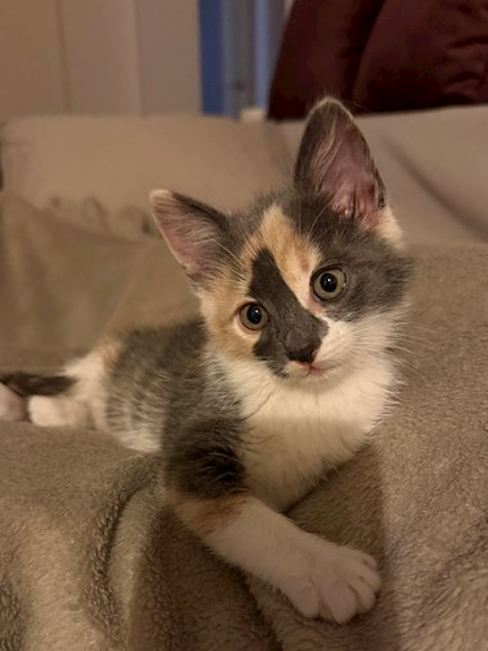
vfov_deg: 55.7
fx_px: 601
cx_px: 229
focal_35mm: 32
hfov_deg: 44.1
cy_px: 430
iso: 1000
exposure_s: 1/31
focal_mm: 6.76
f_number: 1.78
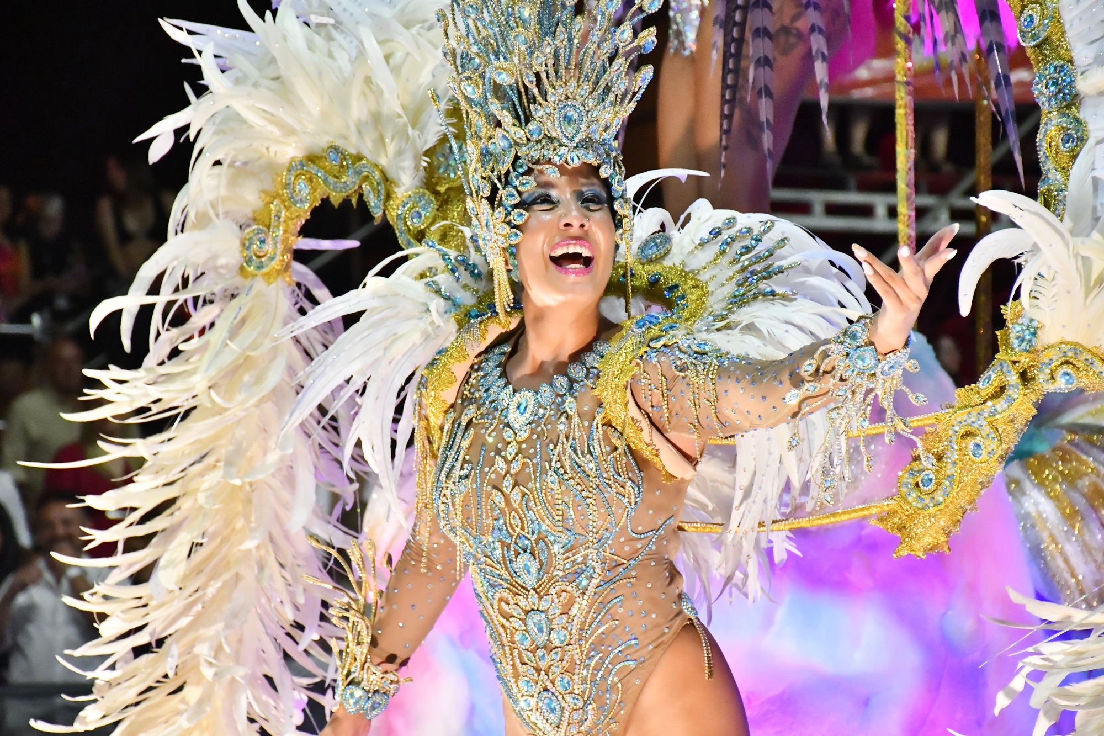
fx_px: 4599
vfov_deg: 9.1
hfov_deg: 13.7
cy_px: 368
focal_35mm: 150
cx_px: 552
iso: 8000
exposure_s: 1/400
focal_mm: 100
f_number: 5.6
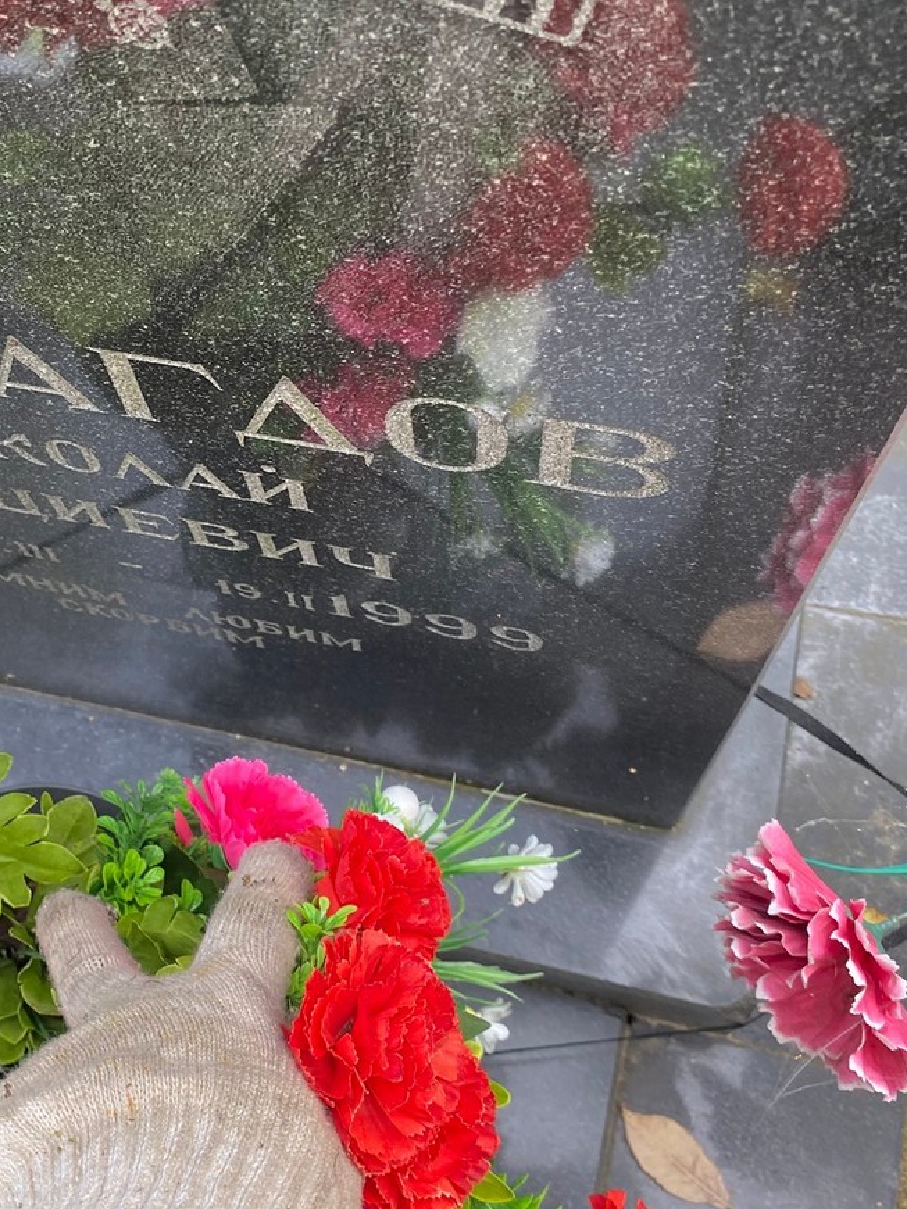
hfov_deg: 32.8
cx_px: 201
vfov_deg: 43.7
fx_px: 1503
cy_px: 504
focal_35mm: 43
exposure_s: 1/122
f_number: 1.8
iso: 50
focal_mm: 4.25
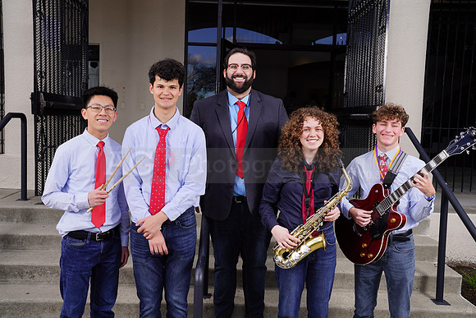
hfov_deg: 51.9
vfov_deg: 36.0
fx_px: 489
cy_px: 159
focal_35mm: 37
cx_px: 238
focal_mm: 37
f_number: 7.1
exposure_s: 1/200
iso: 100
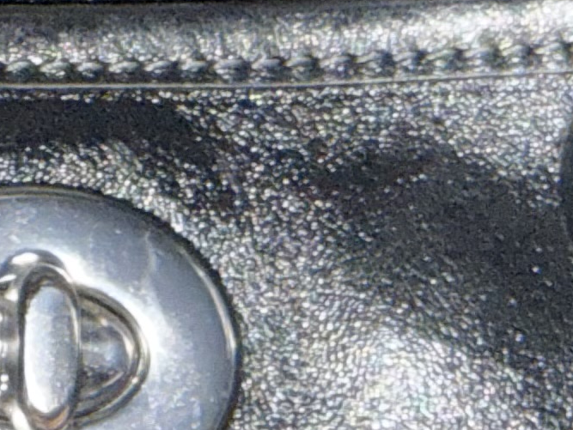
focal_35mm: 145
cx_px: 63
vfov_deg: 9.5
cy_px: -459
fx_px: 2401
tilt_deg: -28.5
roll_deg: -2.0
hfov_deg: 13.5
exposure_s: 1/121
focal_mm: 2.22
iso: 80
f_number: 2.2
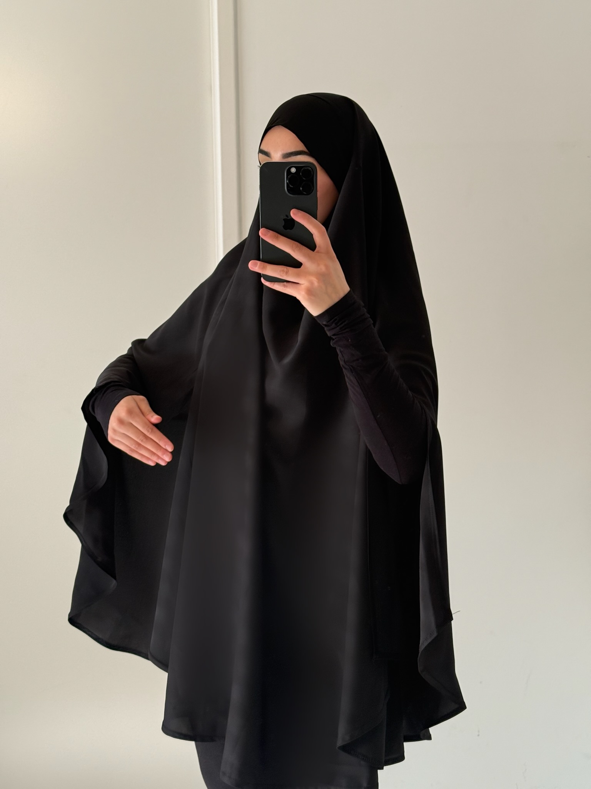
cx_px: 296
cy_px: 394
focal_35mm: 48
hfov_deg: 30.3
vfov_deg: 39.7
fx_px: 1093
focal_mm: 6.76
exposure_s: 1/80
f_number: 1.78
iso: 125
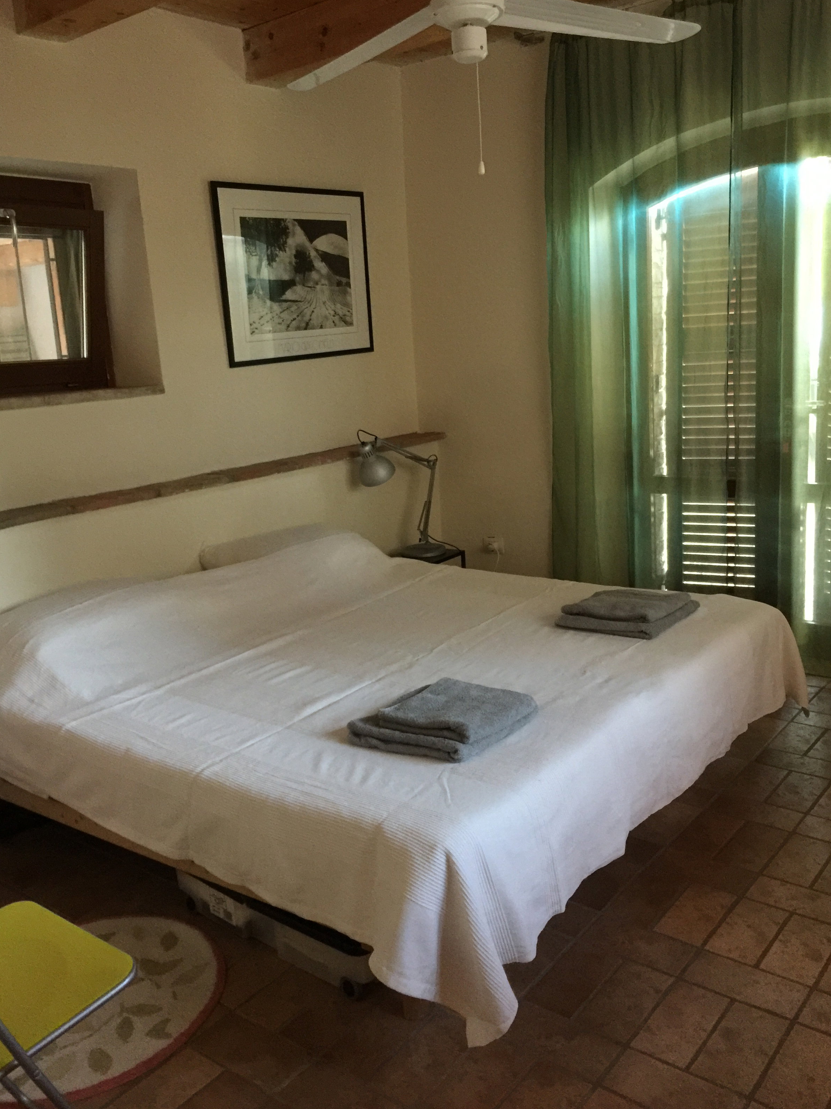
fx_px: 960
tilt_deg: -9.8
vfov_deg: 60.0
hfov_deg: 46.8
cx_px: 428
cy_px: 542
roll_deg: +1.5
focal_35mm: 30
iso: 160
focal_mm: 4.15
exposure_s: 1/8
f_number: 2.2
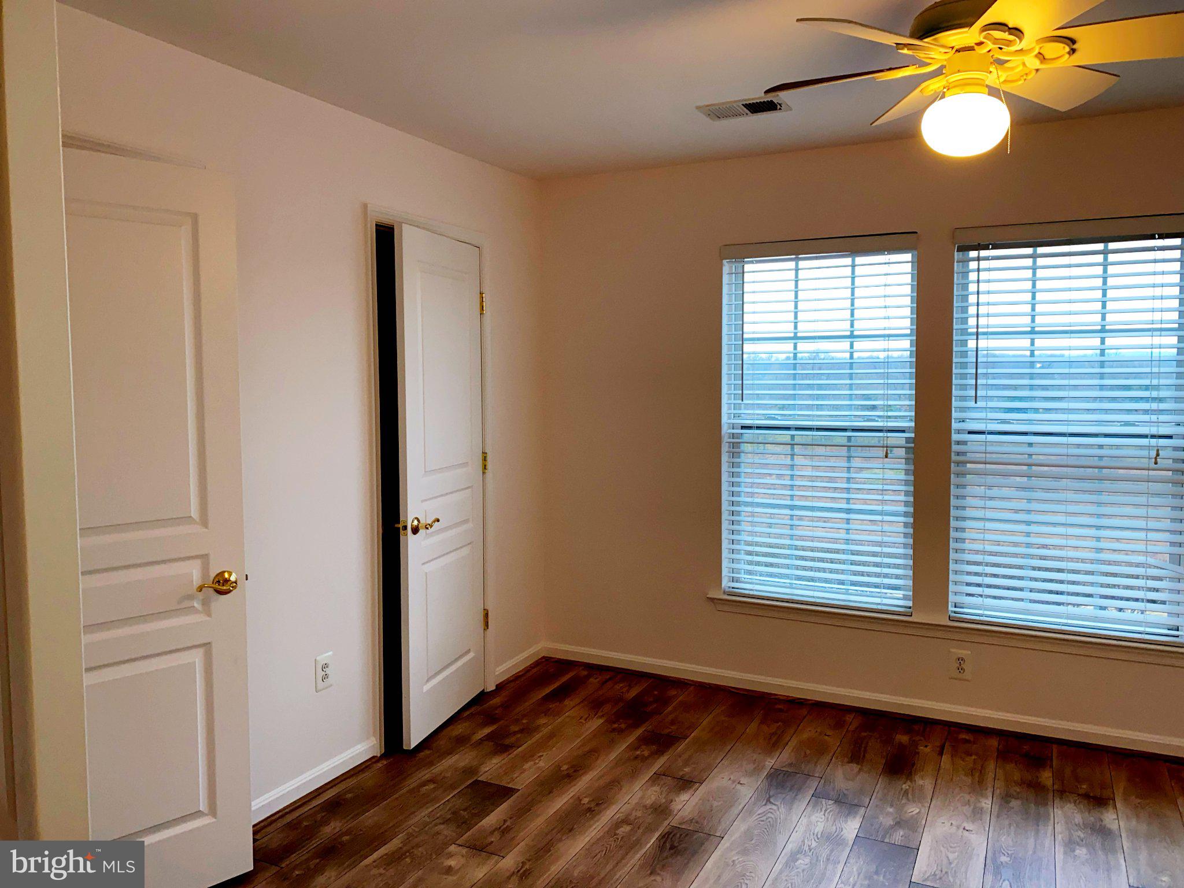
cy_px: 444
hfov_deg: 67.3
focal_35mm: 26
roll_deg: -0.3
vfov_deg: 53.1
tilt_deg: -4.9
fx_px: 889
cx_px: 592
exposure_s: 1/42
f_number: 1.8
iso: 32
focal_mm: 4.25
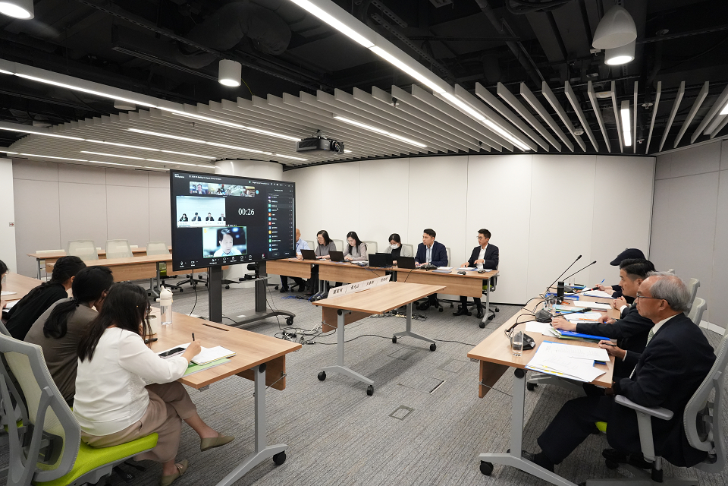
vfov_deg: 61.9
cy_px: 243
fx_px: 404
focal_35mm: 20
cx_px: 364
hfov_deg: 84.0
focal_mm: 20
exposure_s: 1/80
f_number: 6.3
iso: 8000
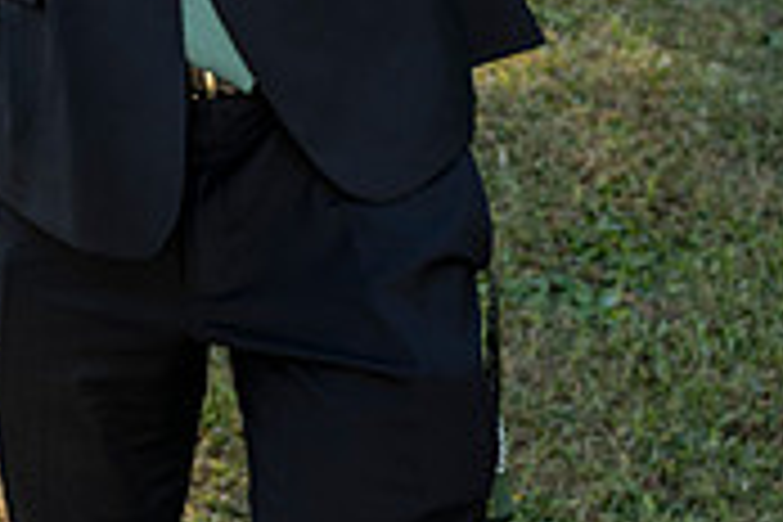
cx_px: -351
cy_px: -322
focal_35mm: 80
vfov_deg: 15.4
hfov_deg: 21.7
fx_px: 1740
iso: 250
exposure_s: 1/250
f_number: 4.5
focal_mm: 24
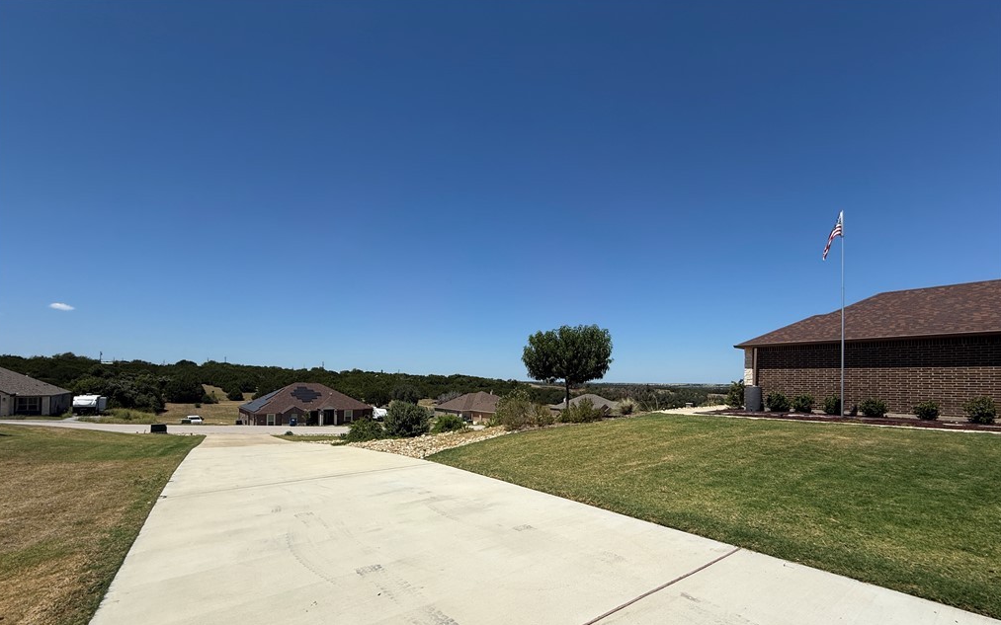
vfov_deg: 74.0
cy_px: 375
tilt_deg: +1.7
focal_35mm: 15
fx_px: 409
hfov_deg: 101.5
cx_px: 499
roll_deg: -0.8
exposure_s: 1/4425
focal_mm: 2.22
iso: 50
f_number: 2.2
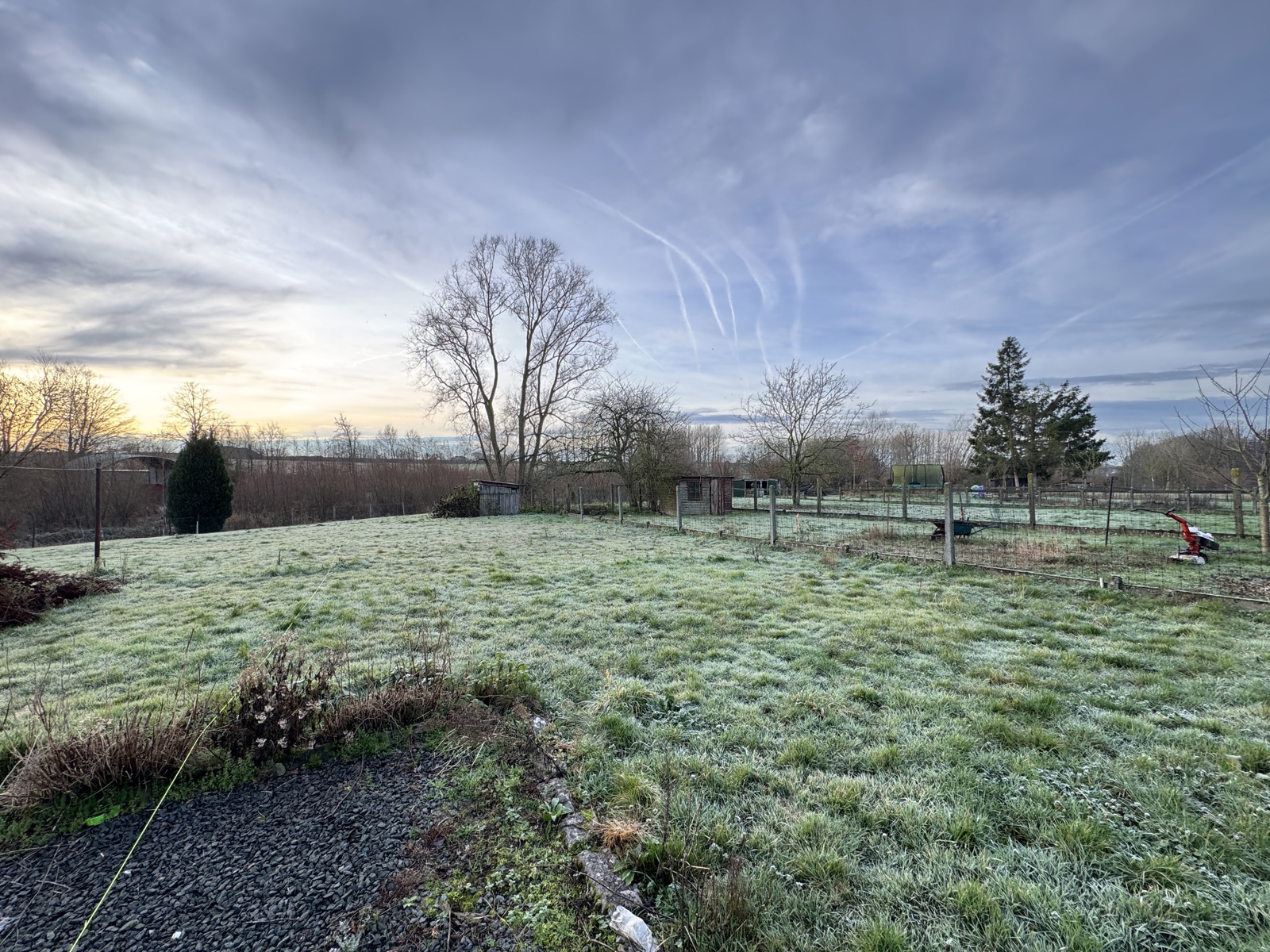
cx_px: 635
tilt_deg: +0.4
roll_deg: -0.5
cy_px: 476
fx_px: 514
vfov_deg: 85.7
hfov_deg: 102.1
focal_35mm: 14
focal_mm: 2.22
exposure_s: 1/101
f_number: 2.2
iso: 40
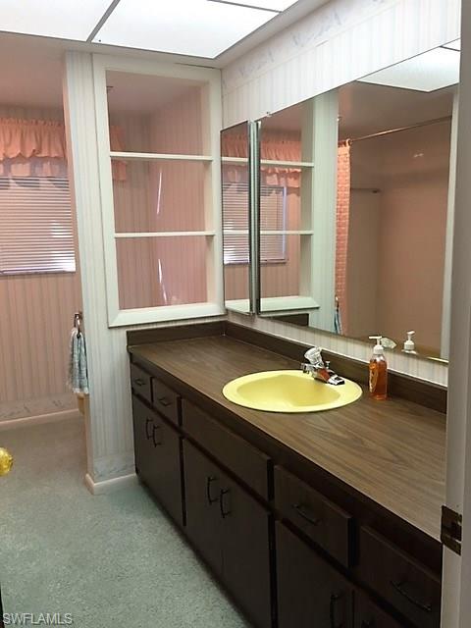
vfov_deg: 61.7
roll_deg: +1.5
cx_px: 236
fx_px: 526
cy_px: 314
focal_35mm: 29
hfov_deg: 48.2
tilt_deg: -9.0
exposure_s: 1/40
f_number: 2.2
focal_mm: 4.15
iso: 32
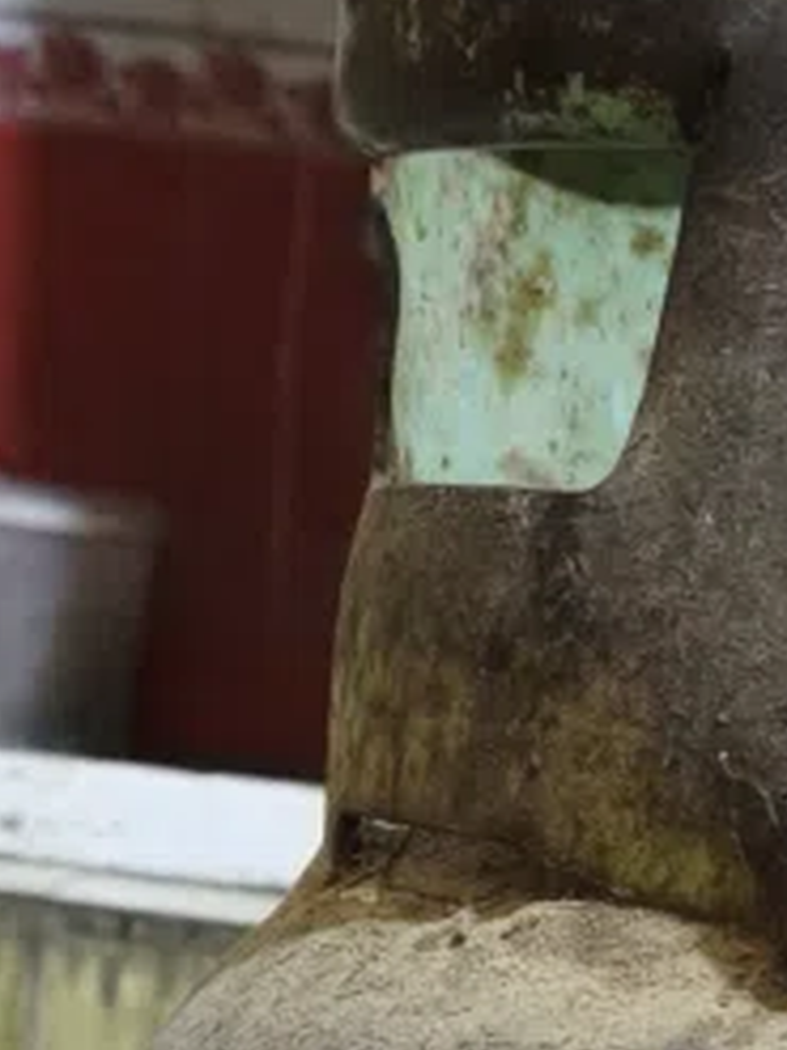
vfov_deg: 14.4
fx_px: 3853
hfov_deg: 11.3
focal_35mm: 127
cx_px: 1038
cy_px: 1613
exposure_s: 1/45
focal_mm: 5.35
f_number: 1.7
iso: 640
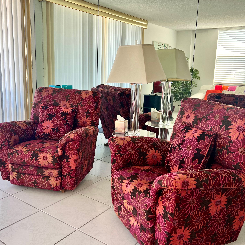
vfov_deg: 49.7
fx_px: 264
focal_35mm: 33
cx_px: 110
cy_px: 124
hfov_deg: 49.7
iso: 40
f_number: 1.5
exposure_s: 1/121
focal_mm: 5.7
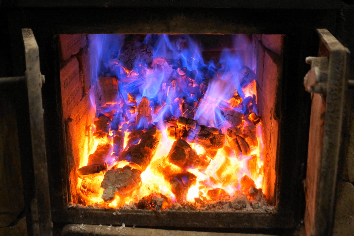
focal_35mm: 30
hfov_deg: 61.9
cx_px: 177
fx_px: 295
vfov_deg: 43.6
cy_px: 118
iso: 1600
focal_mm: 20
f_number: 3.5
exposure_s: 1/15
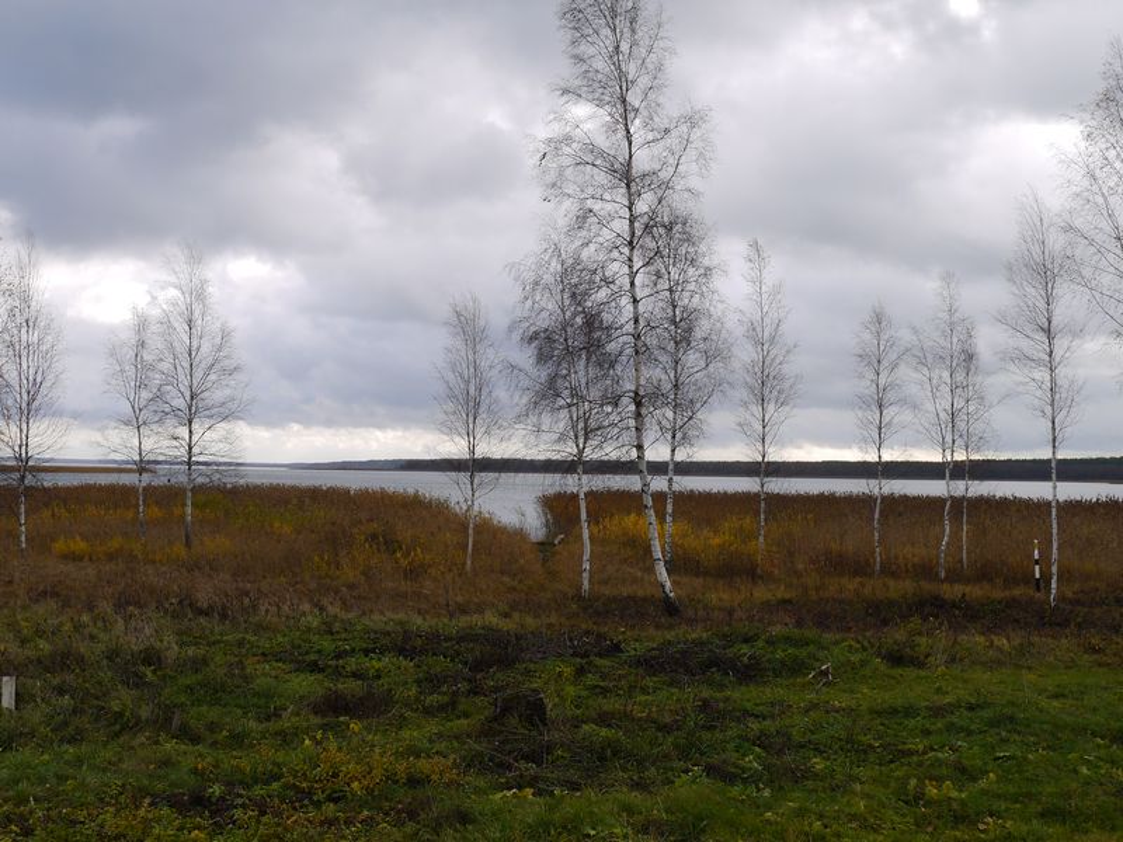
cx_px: 562
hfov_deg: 42.9
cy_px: 421
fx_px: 1427
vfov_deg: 32.9
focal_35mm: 44
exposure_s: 1/250
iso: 160
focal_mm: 22
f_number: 7.1
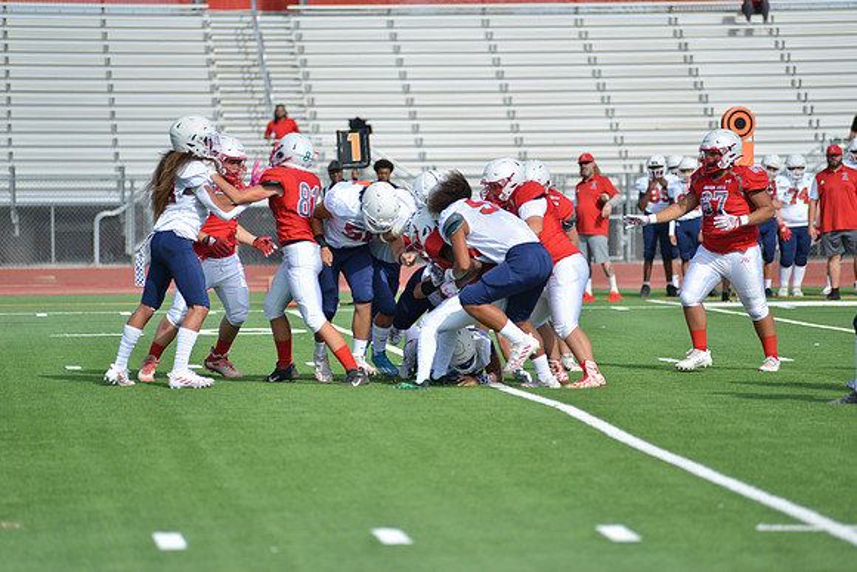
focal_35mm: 200
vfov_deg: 6.9
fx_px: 4762
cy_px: 286
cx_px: 428
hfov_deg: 10.3
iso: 100
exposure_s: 1/1600
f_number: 2.8
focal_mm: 200
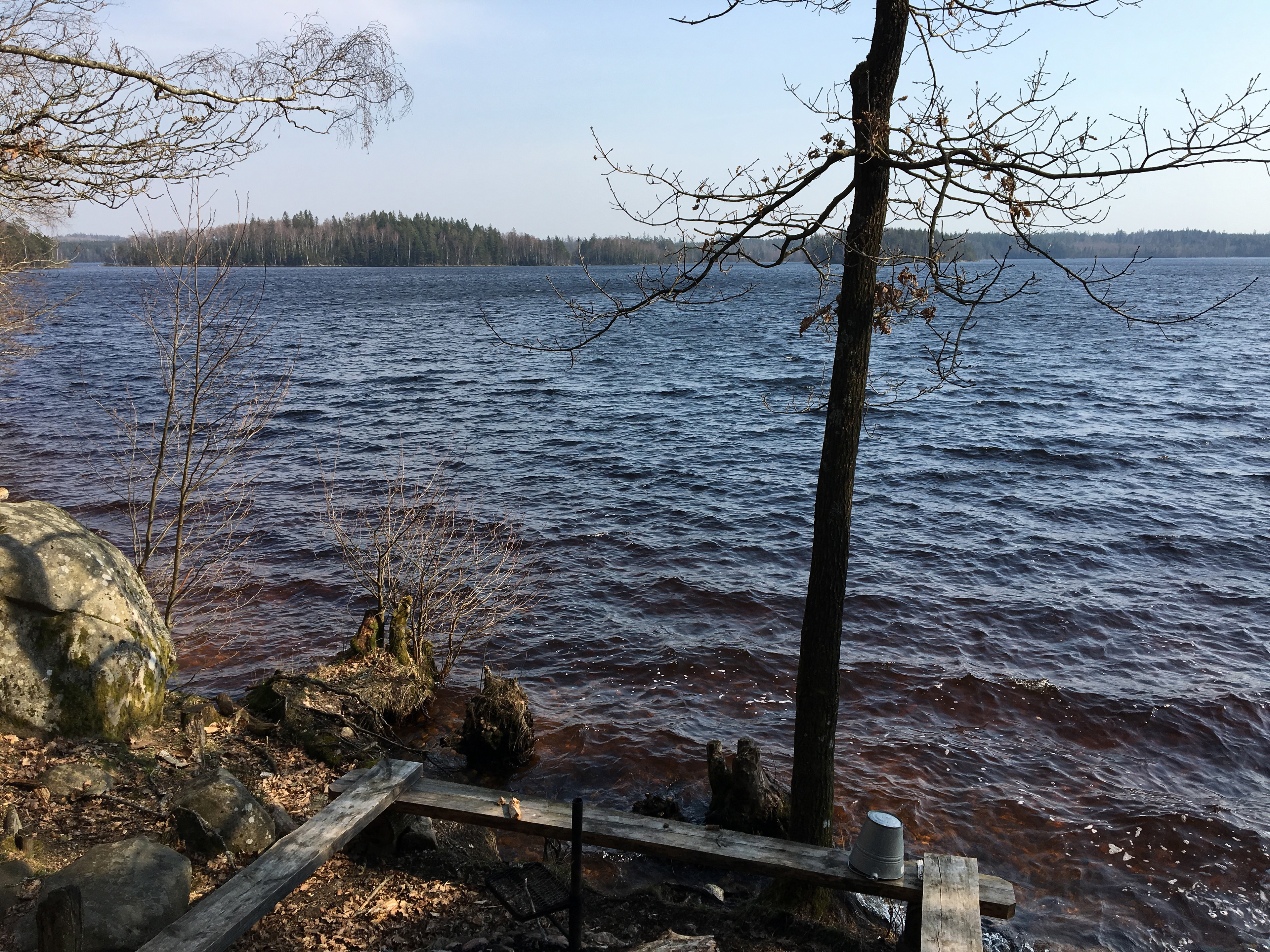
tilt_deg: -11.4
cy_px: 476
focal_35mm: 29
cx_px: 635
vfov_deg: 48.2
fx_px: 1064
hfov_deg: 61.7
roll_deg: +1.0
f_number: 2.2
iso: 25
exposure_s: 1/1261
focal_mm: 4.15
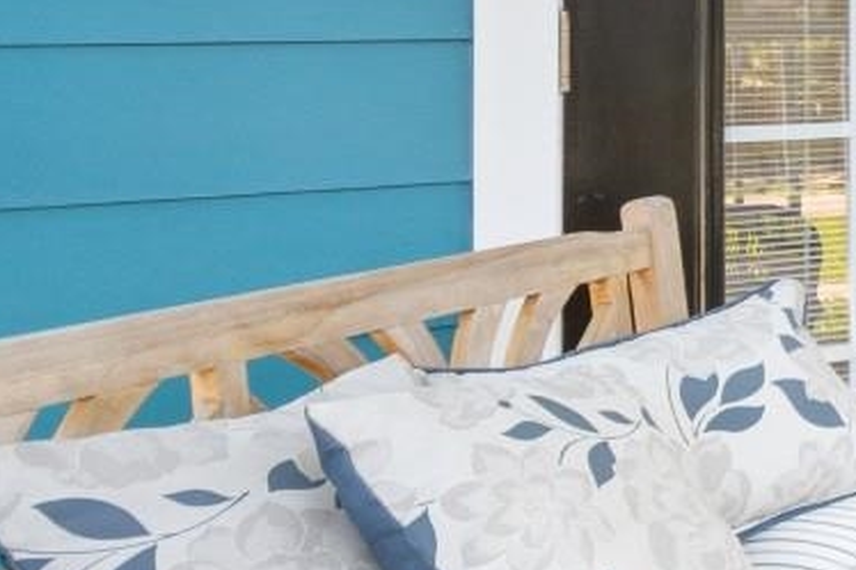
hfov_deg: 19.5
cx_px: 1664
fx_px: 1545
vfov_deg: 20.3
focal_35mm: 65
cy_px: 2
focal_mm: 10
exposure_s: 1/15
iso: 100
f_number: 4.5
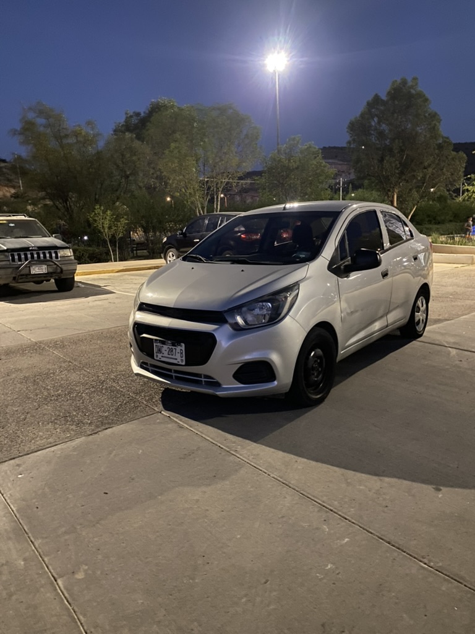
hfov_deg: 53.1
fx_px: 476
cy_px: 317
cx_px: 238
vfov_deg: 67.3
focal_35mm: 26
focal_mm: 4.25
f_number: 1.8
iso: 500
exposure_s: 1/10
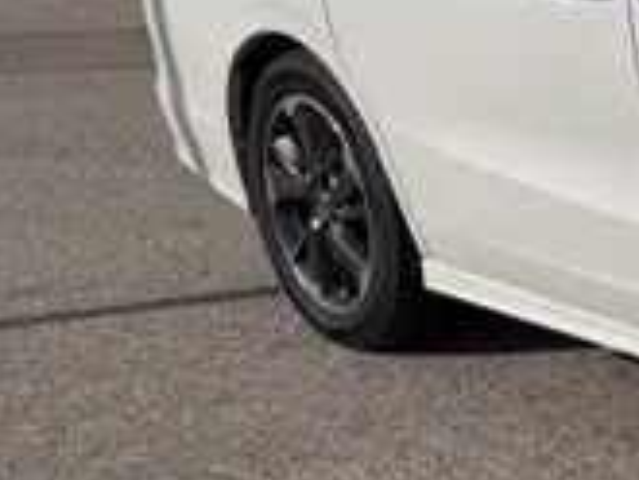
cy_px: 209
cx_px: 1232
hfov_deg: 16.6
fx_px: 1718
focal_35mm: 93
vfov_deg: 15.9
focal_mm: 6.76
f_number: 1.78
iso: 80
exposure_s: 1/14286
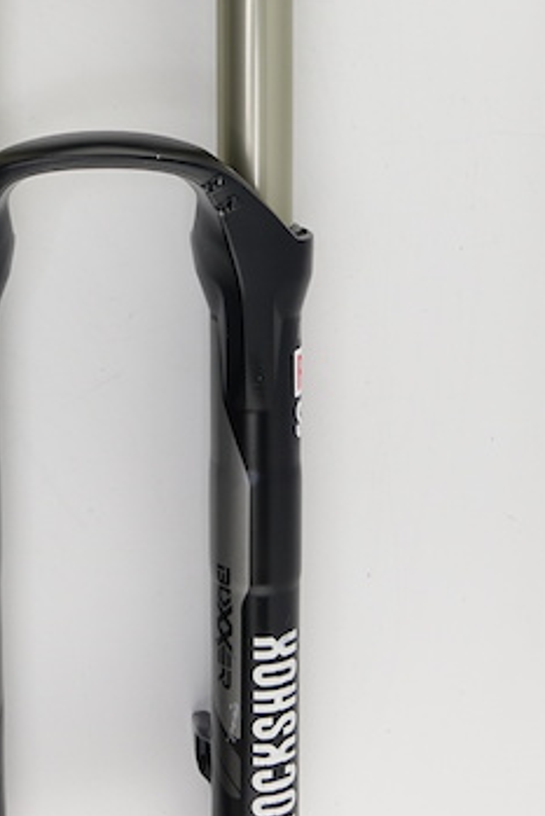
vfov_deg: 34.5
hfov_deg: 24.2
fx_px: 1248
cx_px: 97
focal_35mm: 55
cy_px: 101
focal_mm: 8.81
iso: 200
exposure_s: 1/200
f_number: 3.2
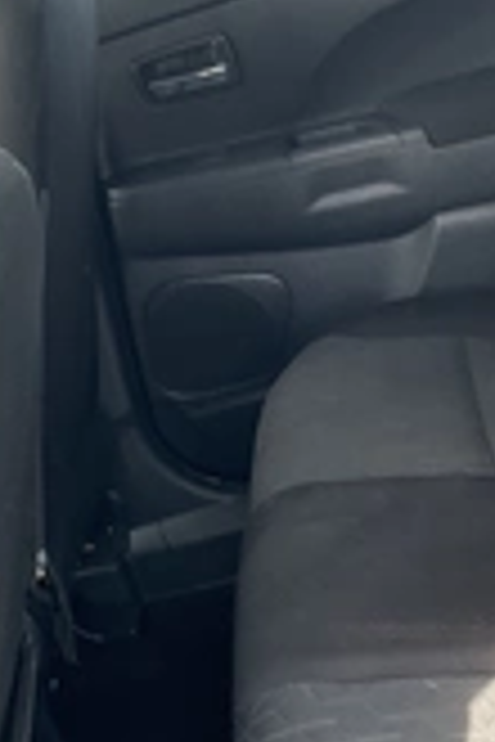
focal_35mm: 73
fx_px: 1506
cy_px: 562
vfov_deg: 27.3
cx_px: 472
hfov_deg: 18.3
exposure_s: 1/122
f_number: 1.8
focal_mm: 3
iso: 40
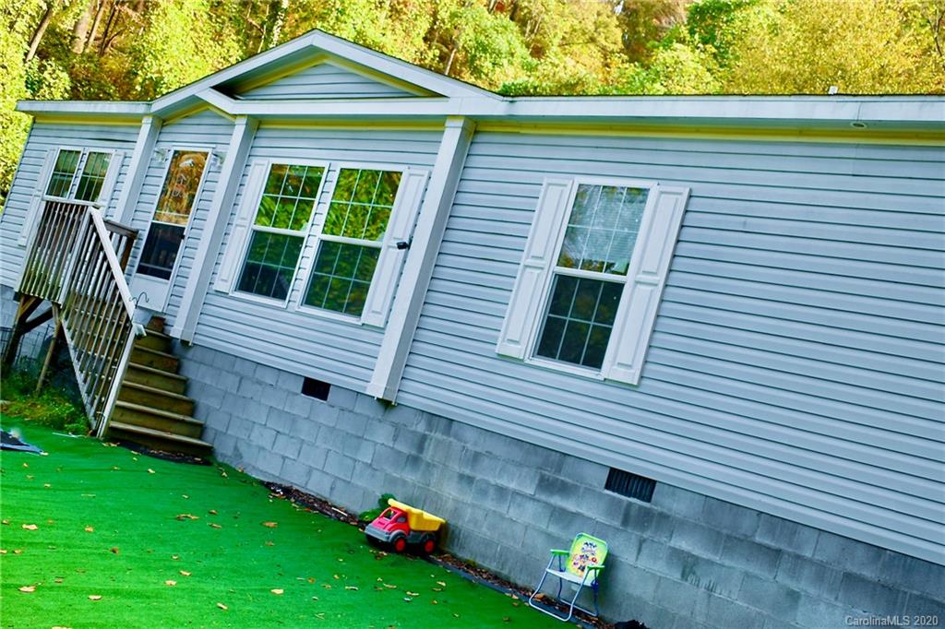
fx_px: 787
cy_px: 314
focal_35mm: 30
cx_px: 472
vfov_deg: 43.6
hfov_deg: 61.9
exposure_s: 1/125
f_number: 4
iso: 200
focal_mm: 20
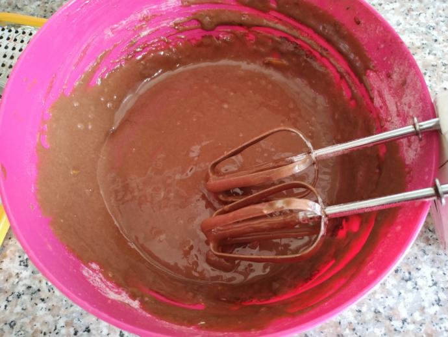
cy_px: 168
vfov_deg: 56.8
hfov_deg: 71.6
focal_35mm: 24
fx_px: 311
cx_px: 224
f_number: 1.9
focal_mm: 3.94
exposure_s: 1/20
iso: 400
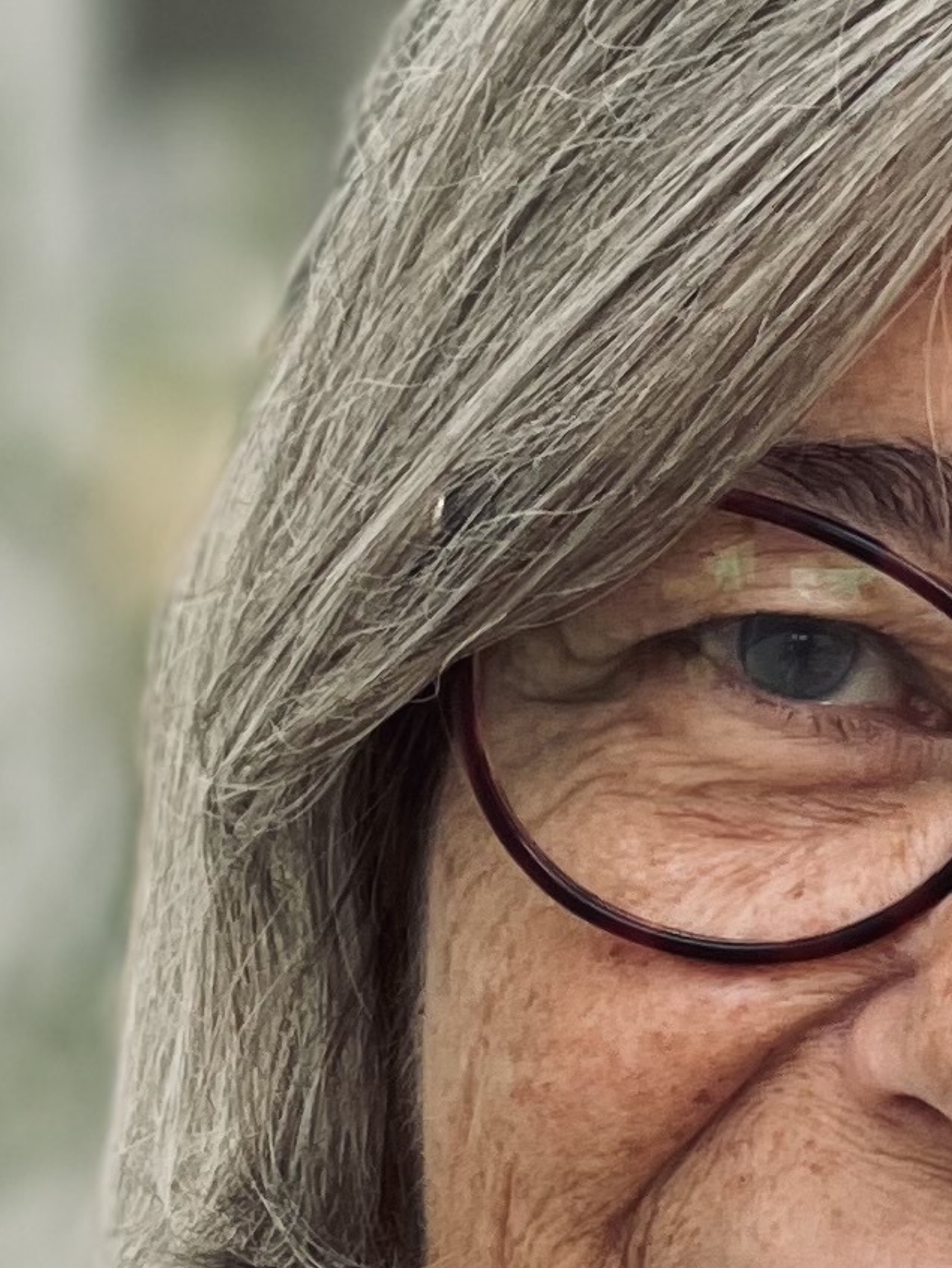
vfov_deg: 6.5
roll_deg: +0.6
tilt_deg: -4.8
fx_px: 11178
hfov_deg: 4.9
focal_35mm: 305
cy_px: 1439
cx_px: 1118
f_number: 2.2
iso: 32
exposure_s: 1/100
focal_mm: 7.5
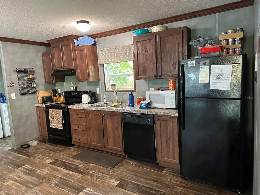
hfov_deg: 71.6
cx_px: 130
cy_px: 98
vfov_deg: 56.8
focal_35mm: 24
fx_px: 180
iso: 800
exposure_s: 1/60
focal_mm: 6.86
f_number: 1.78
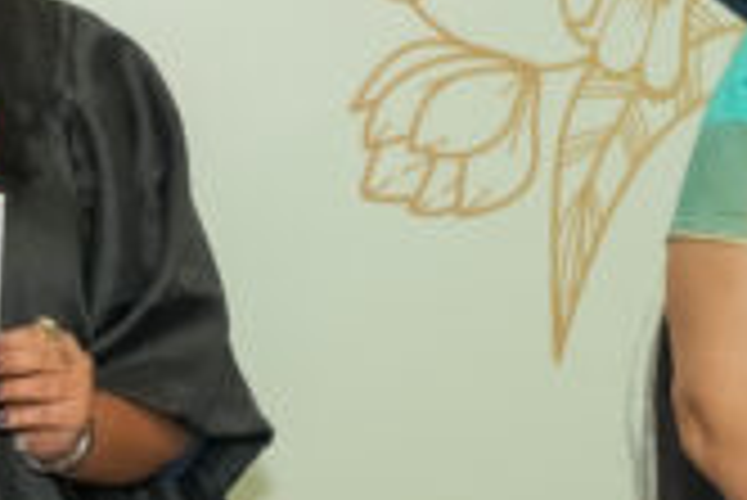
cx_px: -464
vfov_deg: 5.5
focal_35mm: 250
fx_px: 5192
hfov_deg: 8.0
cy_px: 99
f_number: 6.3
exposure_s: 1/125
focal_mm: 54
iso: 800
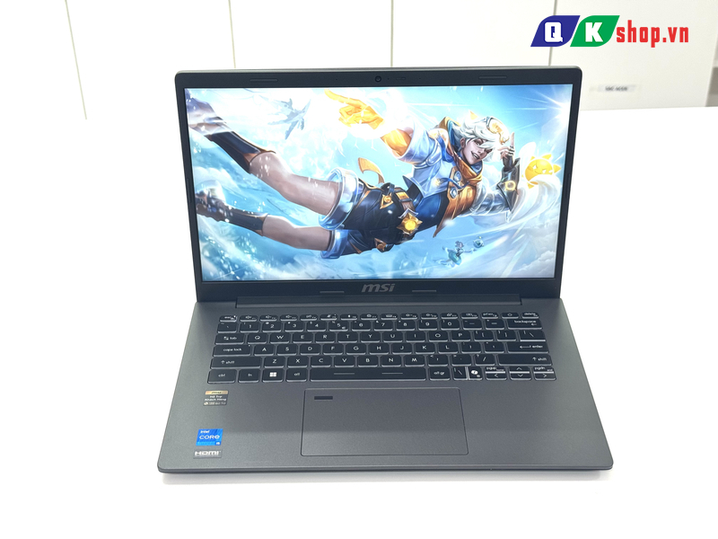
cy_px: 270
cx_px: 359
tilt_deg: -32.3
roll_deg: +1.9
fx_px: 996
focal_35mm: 48
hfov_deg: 39.7
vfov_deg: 30.3
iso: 64
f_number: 1.78
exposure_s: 1/121
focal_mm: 6.76
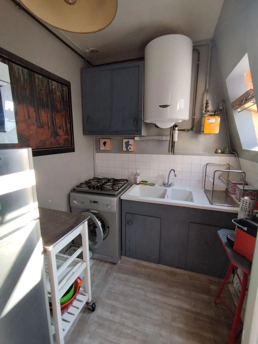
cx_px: 129
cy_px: 172
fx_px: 159
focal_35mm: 16
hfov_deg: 78.1
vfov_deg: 94.5
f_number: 2.2
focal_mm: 1.65
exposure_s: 1/33.3
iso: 60
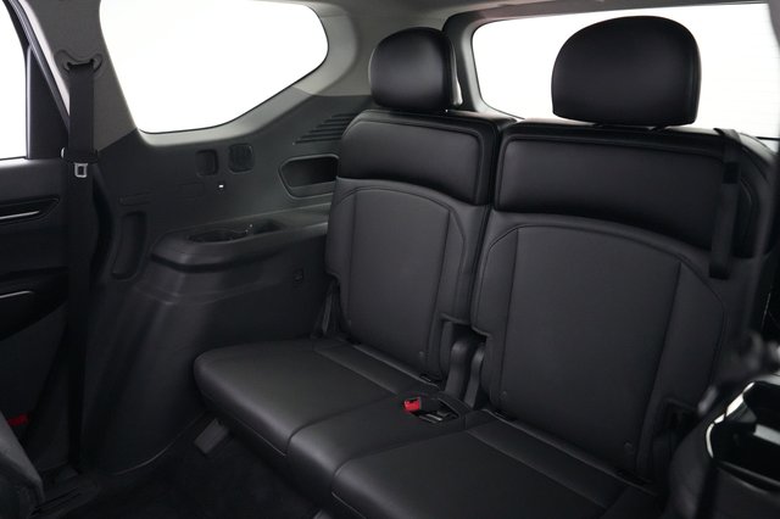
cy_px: 260
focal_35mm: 28
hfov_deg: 65.5
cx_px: 390
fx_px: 606
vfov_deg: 46.4
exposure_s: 1/60
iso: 12800
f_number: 2.8
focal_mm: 28
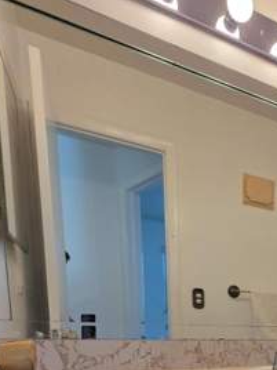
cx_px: 316
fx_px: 331
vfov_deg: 47.8
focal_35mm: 31
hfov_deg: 37.0
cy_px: 374
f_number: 1.9
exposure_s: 1/120
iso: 125
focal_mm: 2.2
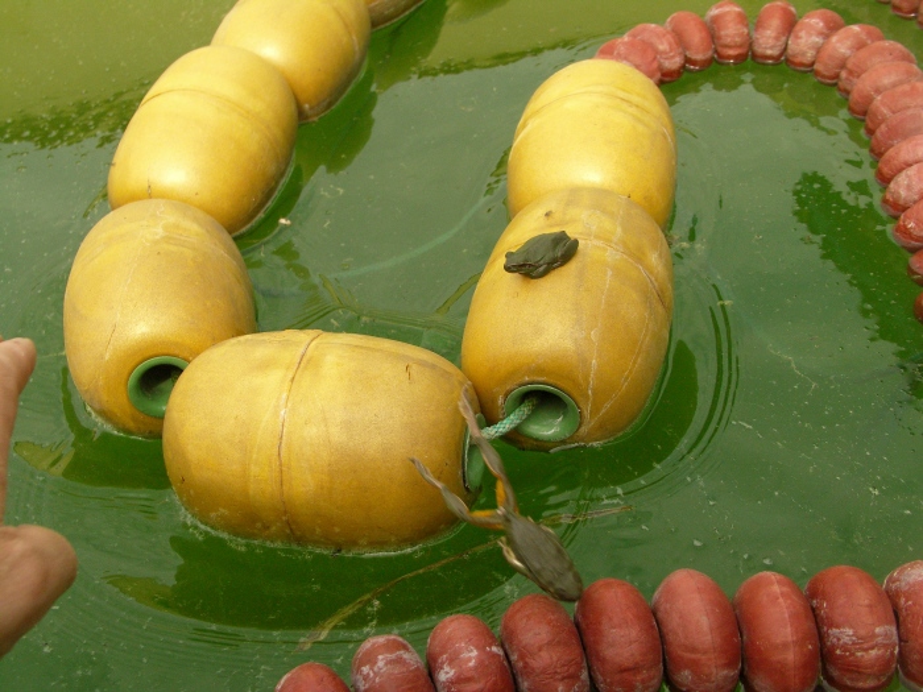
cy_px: 346
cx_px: 462
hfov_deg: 44.8
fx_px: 1120
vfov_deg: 34.3
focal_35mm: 42
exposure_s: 1/1250
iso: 200
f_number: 4
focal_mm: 11
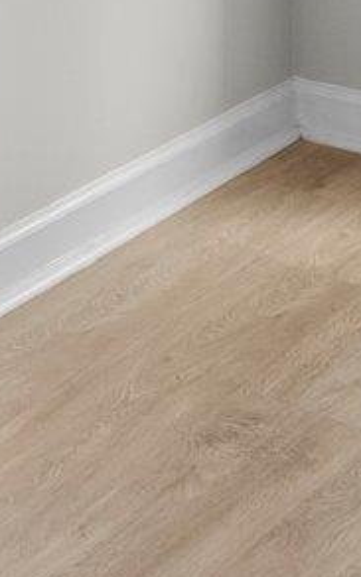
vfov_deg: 14.6
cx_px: -442
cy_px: -543
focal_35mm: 121
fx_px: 1906
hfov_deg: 9.8
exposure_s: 1/10
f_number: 8
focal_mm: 17
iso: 640
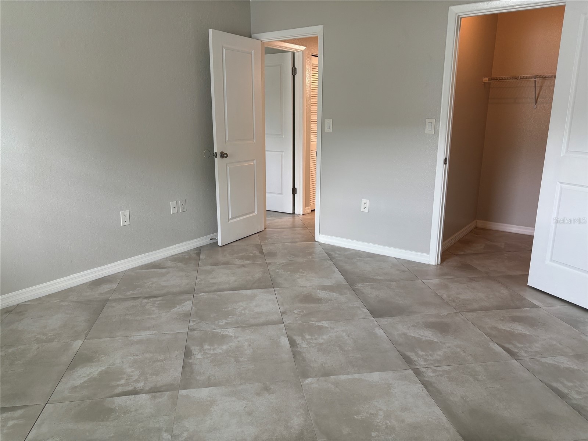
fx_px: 442
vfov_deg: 53.1
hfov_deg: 67.3
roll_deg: -0.1
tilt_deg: -14.4
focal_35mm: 26
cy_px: 220
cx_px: 294
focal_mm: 5.96
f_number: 1.6
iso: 80
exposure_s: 1/60
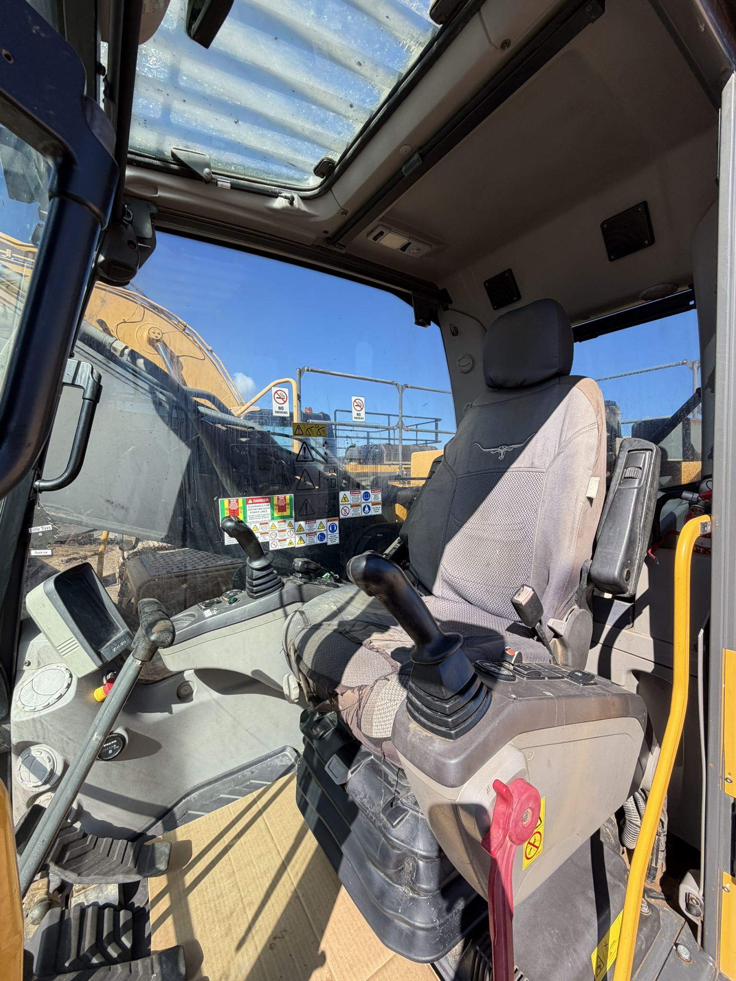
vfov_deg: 102.1
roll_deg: +0.5
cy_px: 490
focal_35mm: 14
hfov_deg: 85.7
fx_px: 397
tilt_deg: -3.7
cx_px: 368
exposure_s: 1/502
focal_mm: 2.22
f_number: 2.2
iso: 50
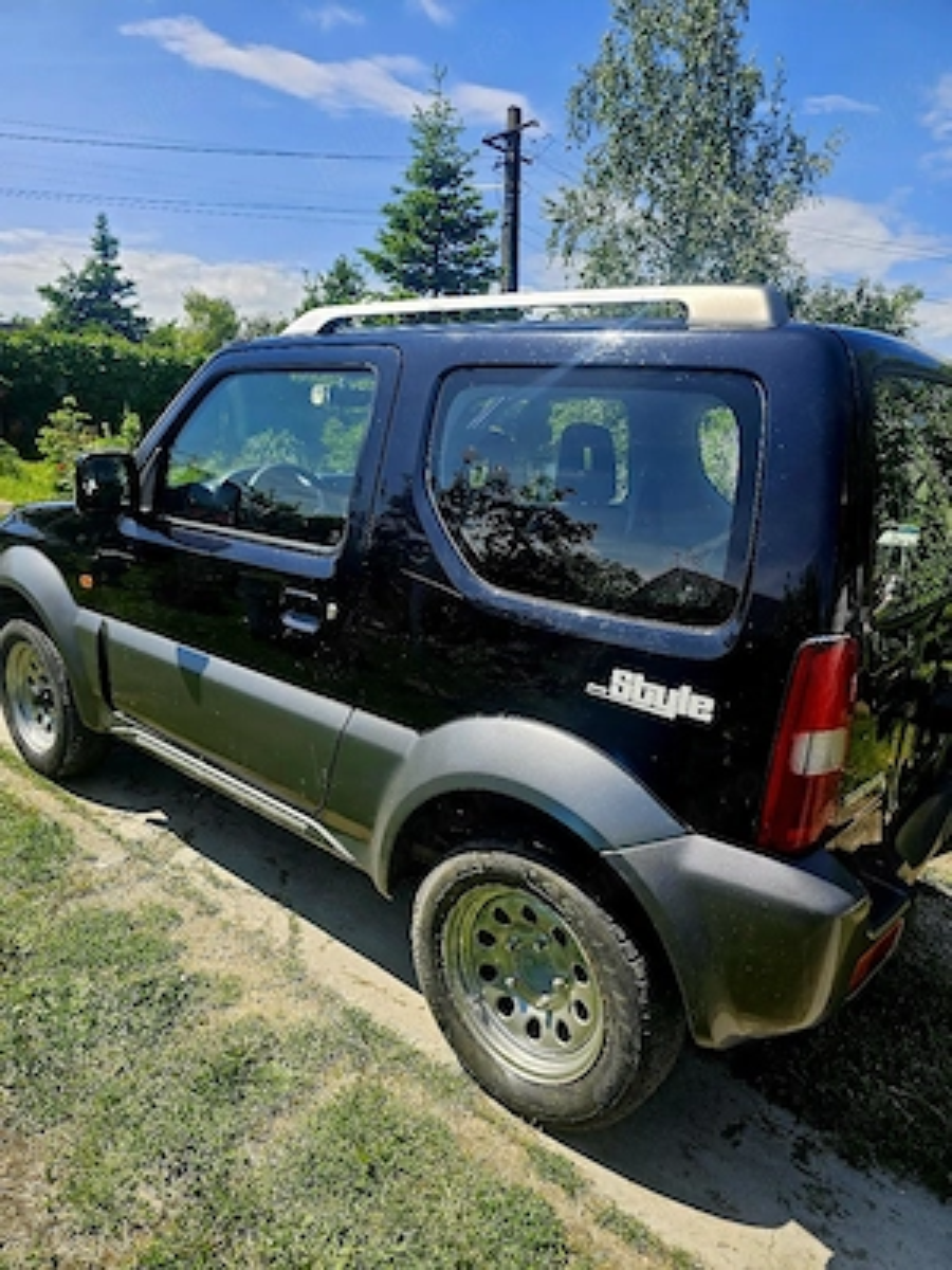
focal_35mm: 23
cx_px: 476
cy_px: 635
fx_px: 843
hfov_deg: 58.9
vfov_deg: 73.9
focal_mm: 6.3
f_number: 1.7
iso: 10
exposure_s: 1/556
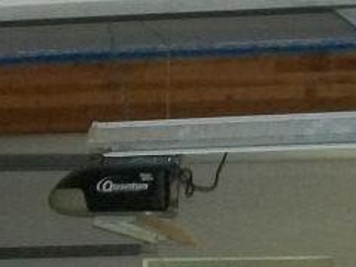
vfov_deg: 7.5
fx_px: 1984
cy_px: 404
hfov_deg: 10.0
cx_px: -116
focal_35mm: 193
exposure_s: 1/60
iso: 160
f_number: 2.7
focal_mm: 6
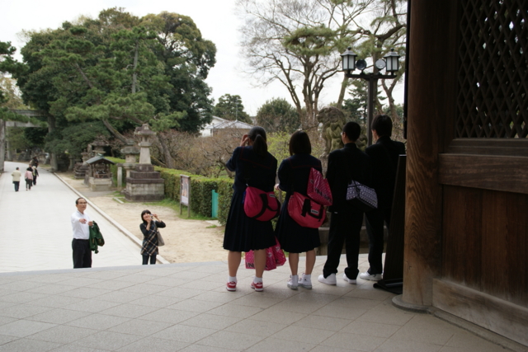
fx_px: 660
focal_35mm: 45
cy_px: 176
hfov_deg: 43.6
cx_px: 264
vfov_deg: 29.9
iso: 100
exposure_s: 1/160
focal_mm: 30
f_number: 4.5
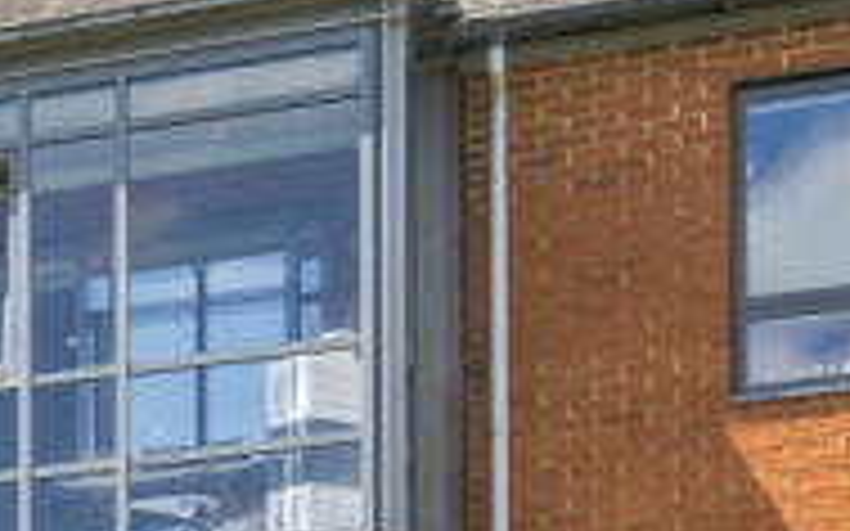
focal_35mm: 166
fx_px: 3844
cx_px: -1376
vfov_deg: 7.8
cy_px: 785
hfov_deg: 10.4
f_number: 8
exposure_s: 1/125
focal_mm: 30
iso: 320
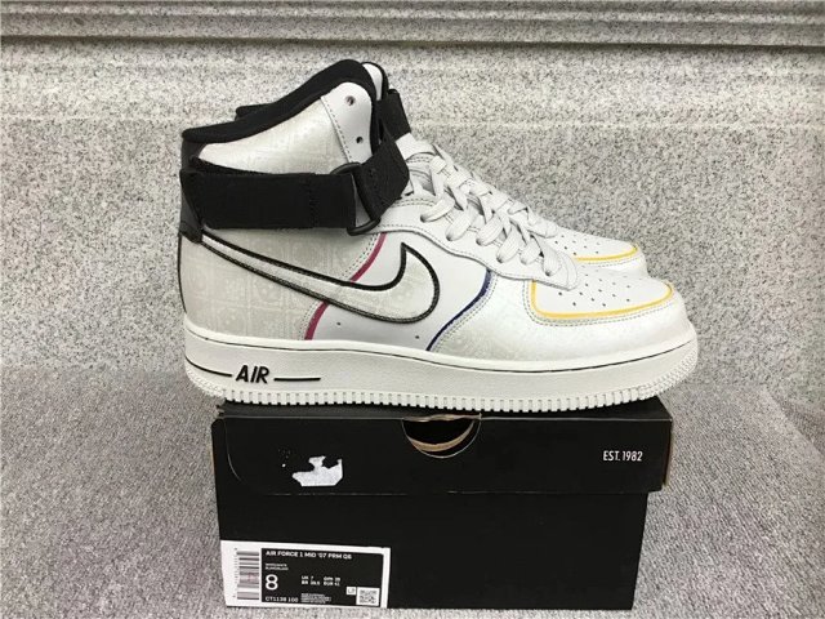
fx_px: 739
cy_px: 310
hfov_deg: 58.4
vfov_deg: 45.4
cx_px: 412
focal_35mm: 31
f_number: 2.4
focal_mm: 3.3
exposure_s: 1/33
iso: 25
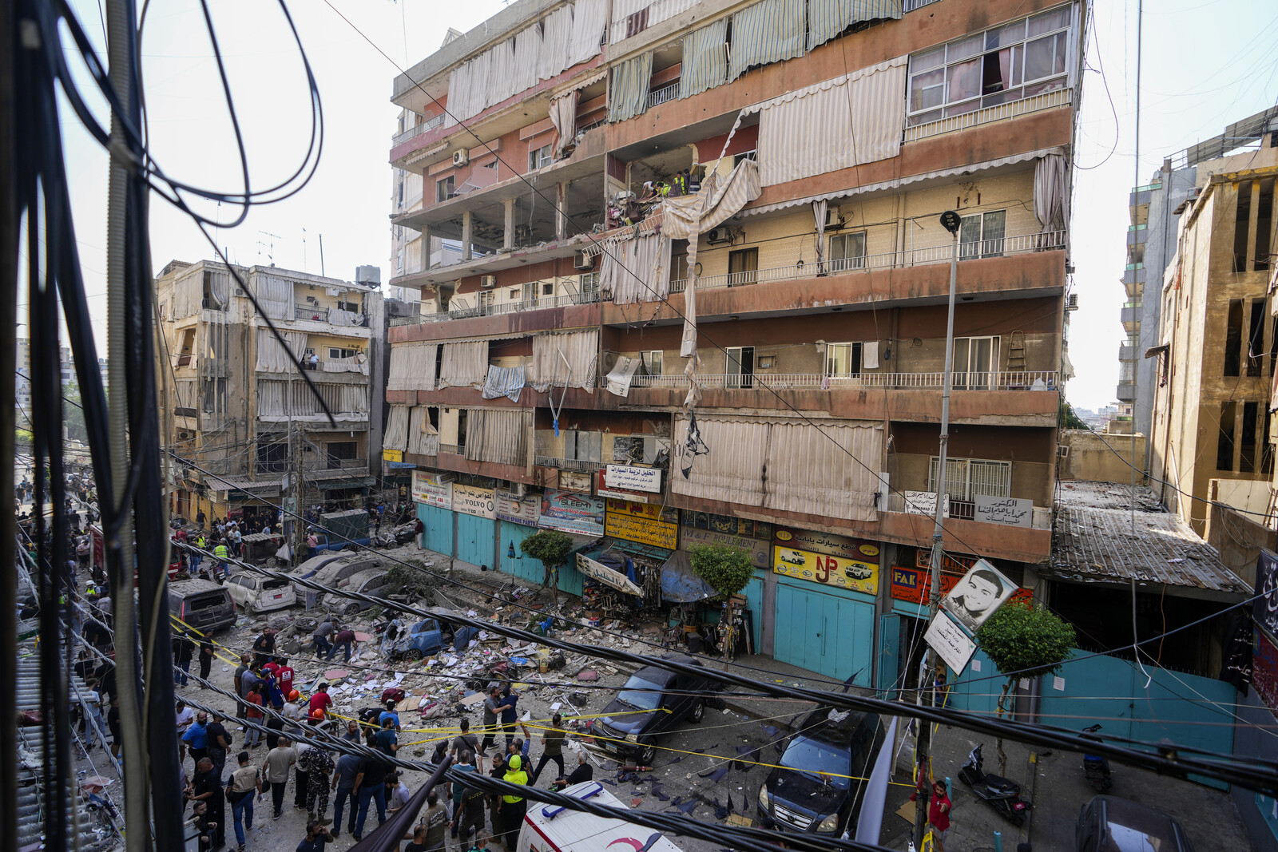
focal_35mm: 16
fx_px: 568
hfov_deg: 96.7
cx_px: 639
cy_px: 426
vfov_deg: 73.8
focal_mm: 16
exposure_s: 1/400
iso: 100
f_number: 3.2
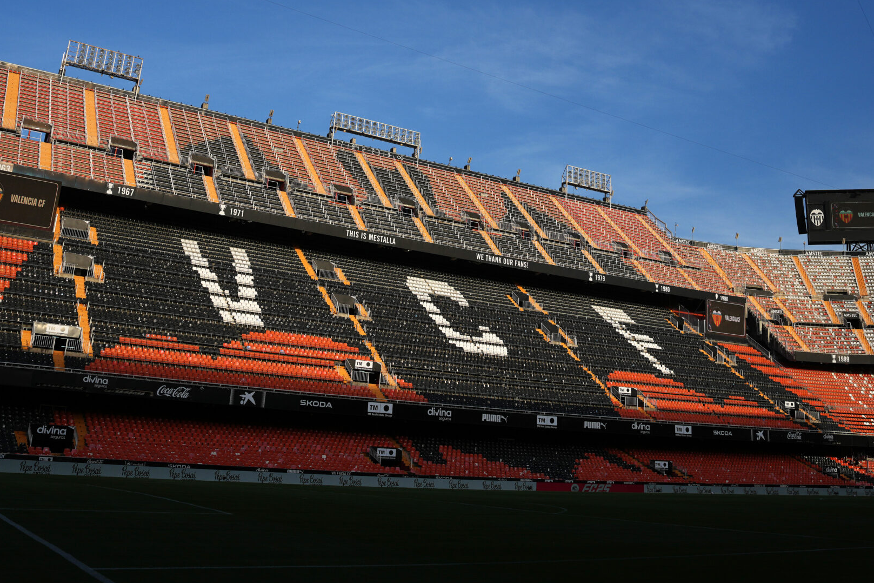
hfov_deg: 50.5
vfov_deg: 34.1
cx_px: 508
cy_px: 126
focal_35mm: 38
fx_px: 922
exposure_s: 1/8000
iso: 200
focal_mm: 24
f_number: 3.2
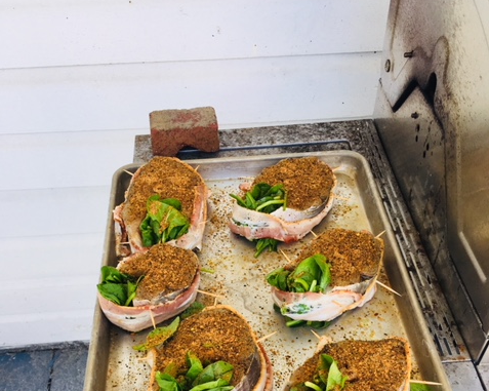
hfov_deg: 48.0
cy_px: 307
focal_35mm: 38
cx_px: 244
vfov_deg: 37.8
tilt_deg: -50.0
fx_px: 550
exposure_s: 1/120
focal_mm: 4.15
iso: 32
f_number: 2.2
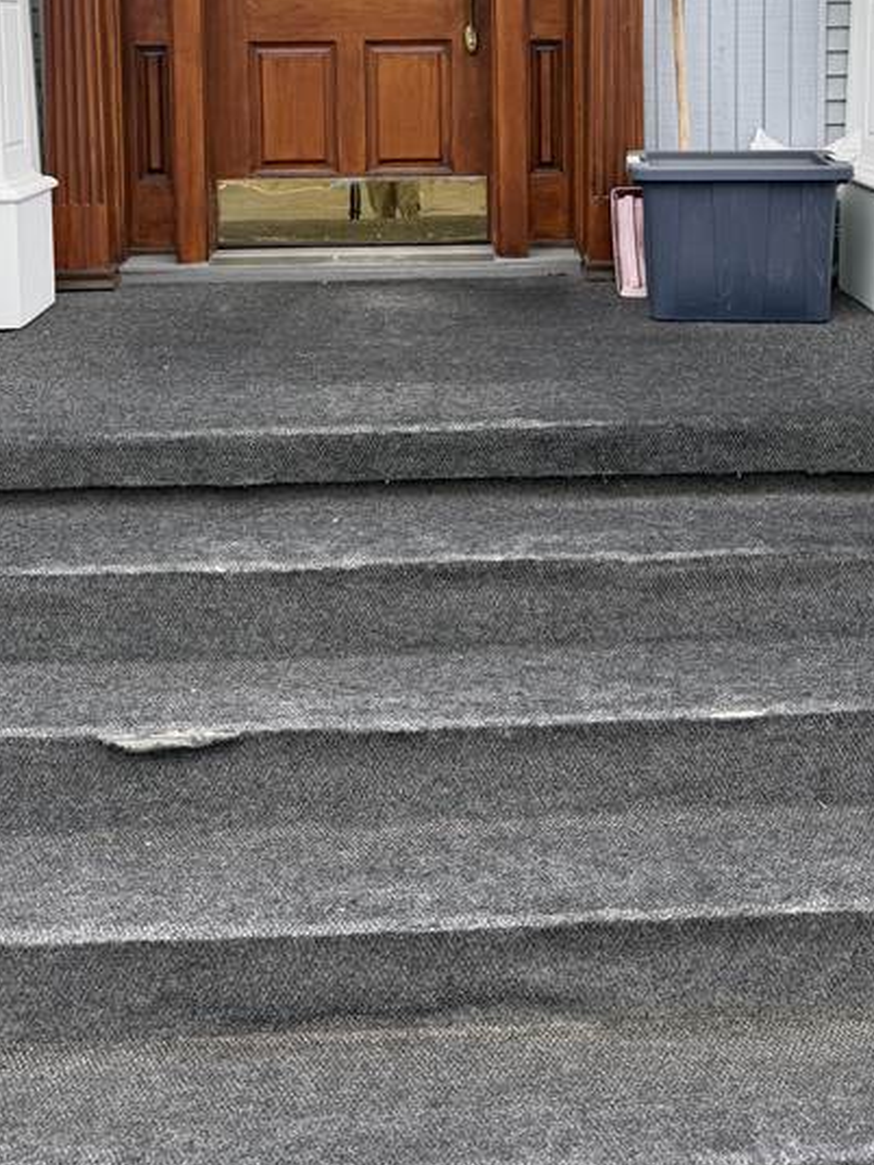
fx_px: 1448
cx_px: 452
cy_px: 137
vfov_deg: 40.8
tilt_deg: -4.1
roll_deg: +1.1
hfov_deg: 33.6
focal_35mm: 43
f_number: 1.78
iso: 80
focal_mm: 6.76
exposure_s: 1/1046
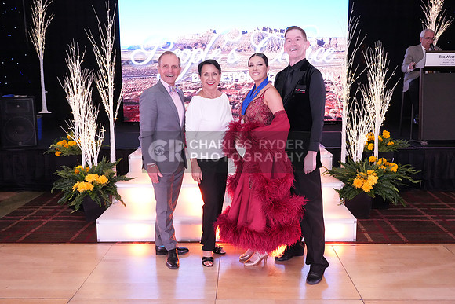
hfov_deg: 55.8
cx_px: 228
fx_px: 430
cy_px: 152
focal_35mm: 34
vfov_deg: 38.9
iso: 8000
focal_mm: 34
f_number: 7.1
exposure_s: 1/250
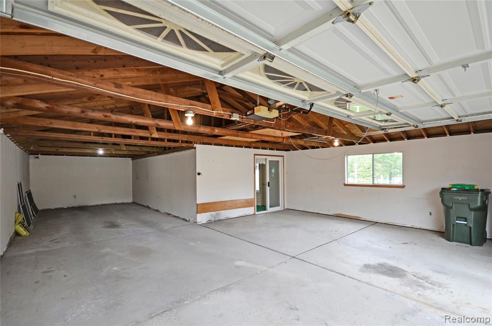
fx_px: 205
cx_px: 246
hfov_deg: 100.5
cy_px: 163
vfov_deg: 77.1
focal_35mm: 15
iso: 400
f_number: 4
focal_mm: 10
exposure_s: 1/60
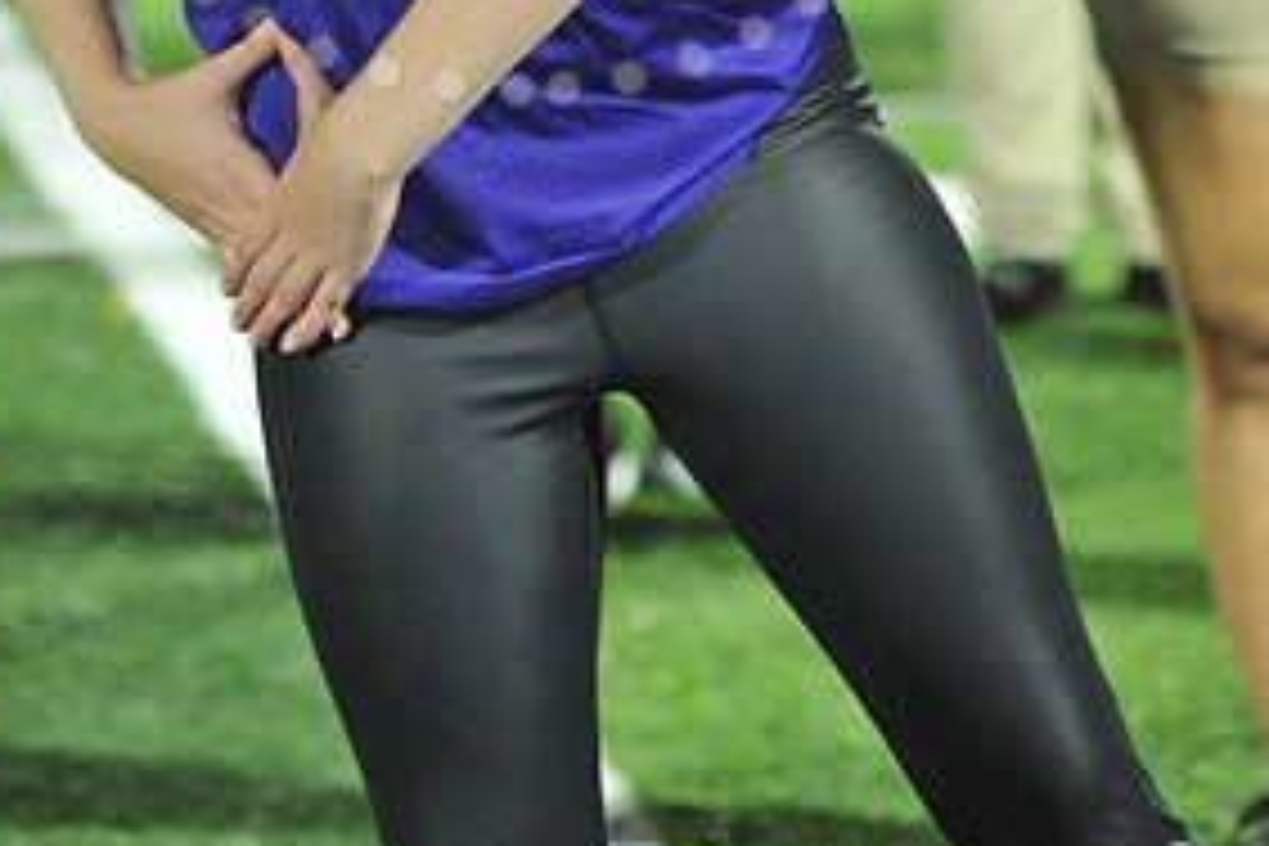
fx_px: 13394
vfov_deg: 3.6
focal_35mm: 380
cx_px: 518
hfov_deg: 5.4
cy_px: -446
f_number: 5.6
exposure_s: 1/250
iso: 4000
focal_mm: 185
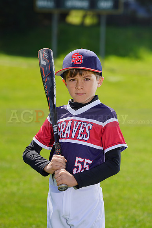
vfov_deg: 10.0
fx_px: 1304
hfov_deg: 6.7
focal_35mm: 206
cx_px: 76
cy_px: 114
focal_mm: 206
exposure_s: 1/250
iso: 100
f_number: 8
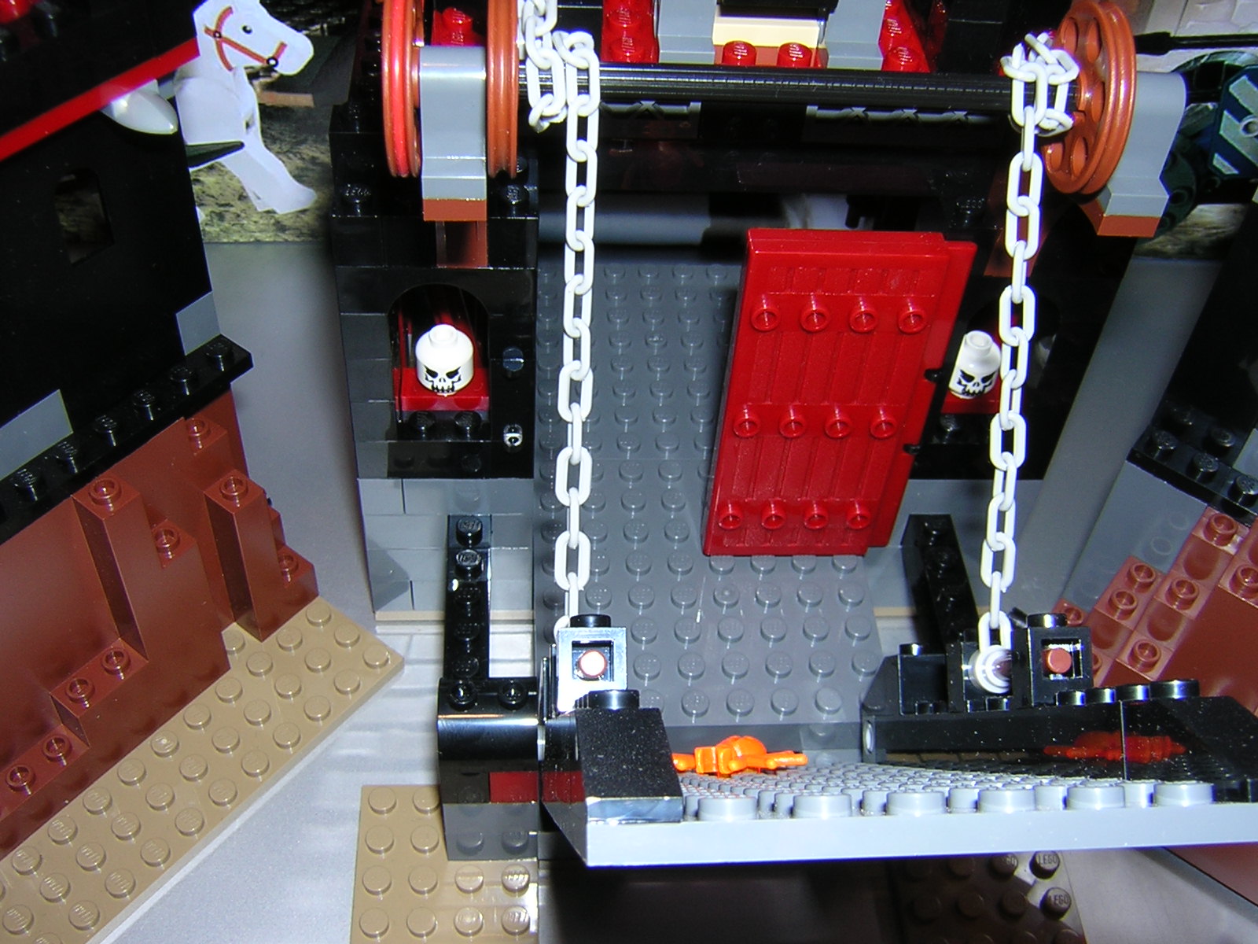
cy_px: 472
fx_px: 1308
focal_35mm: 36
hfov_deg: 51.4
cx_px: 629
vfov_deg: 39.7
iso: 100
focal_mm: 4.7
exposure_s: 1/60.1
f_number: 5.2
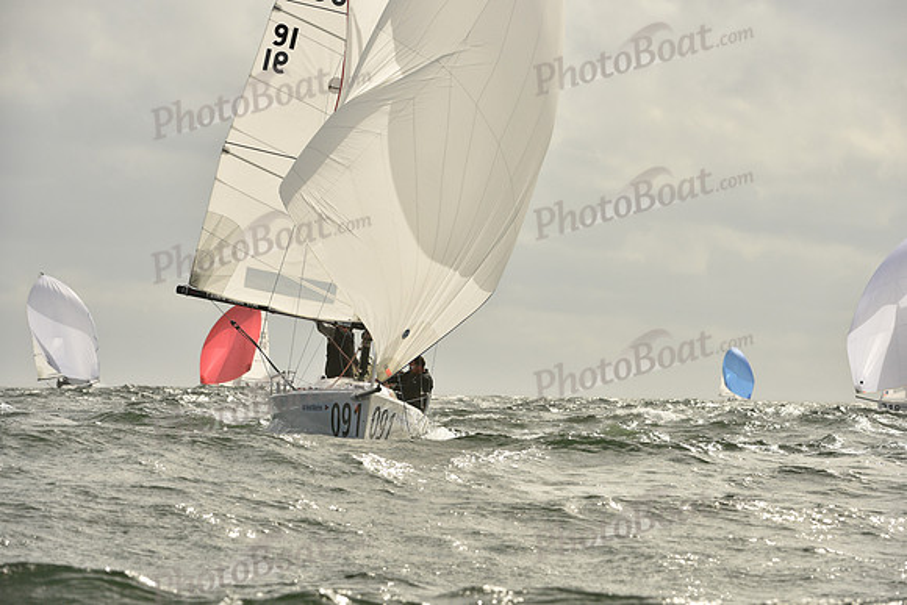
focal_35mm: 200
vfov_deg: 6.9
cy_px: 302
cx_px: 454
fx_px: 5040
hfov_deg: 10.3
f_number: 8
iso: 320
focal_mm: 200
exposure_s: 1/2000
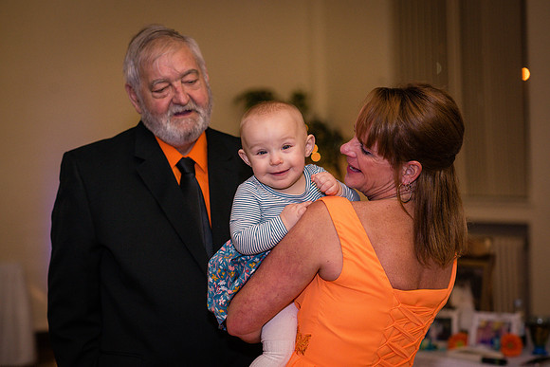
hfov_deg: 23.9
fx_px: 1299
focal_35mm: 85
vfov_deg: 16.1
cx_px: 275
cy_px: 184
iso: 640
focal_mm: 85
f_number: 3.2
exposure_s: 1/200
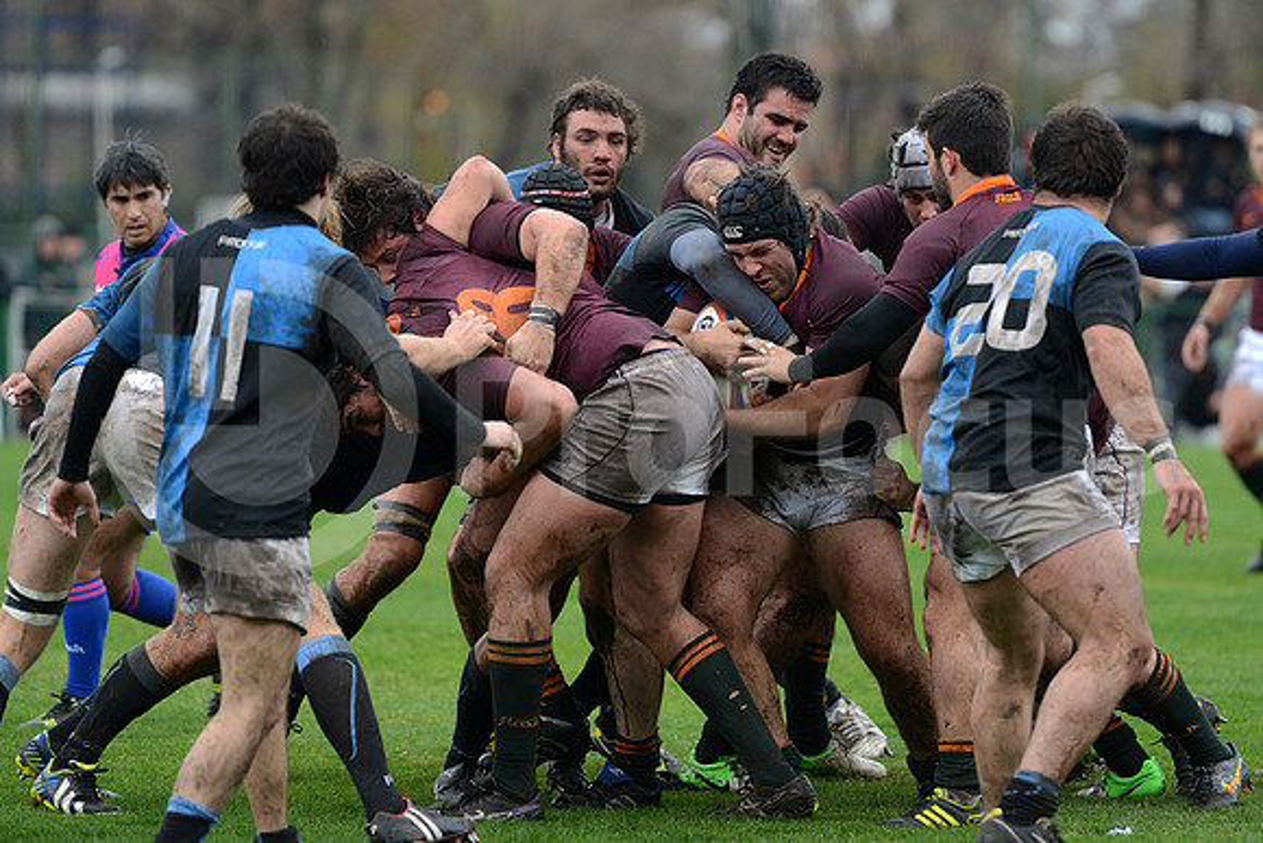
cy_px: 422
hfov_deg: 7.6
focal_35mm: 270
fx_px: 9474
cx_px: 632
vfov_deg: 5.1
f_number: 4
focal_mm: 270
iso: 1250
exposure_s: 1/500
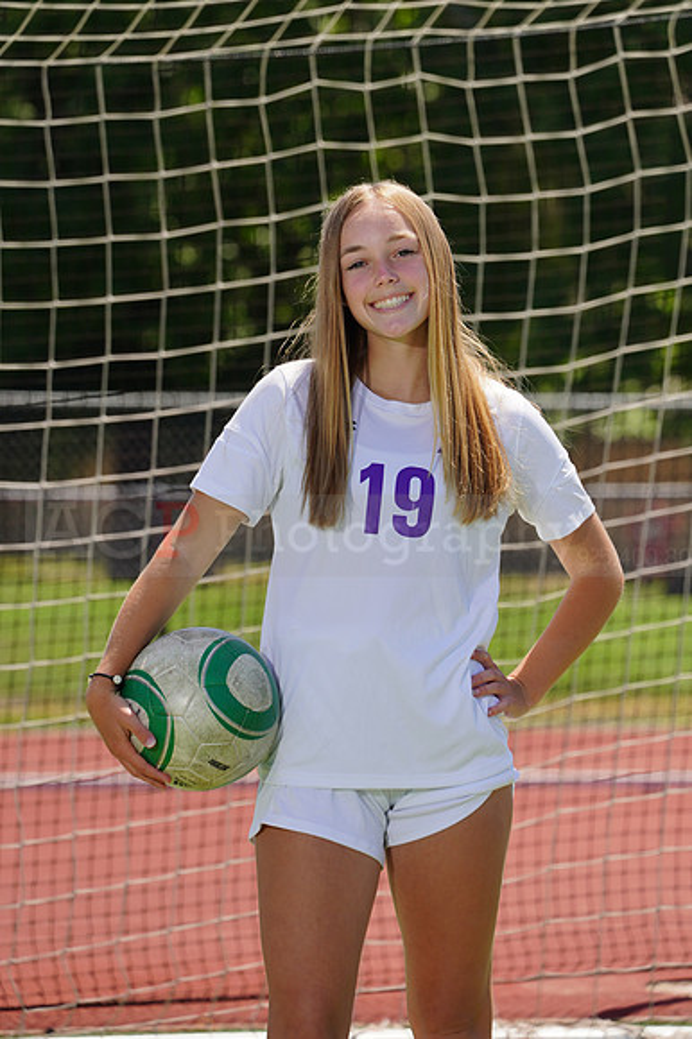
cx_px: 346
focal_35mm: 400
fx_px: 11546
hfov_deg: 3.4
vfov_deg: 5.2
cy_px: 520
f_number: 13
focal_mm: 400
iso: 200
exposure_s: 1/250
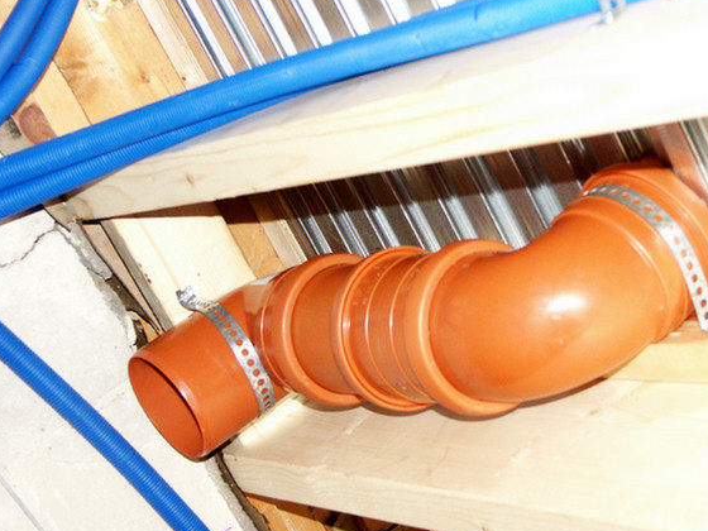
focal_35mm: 72
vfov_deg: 20.4
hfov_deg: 27.0
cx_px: 397
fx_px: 1473
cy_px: 245
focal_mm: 15.63
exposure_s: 1/60
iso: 200
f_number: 3.2
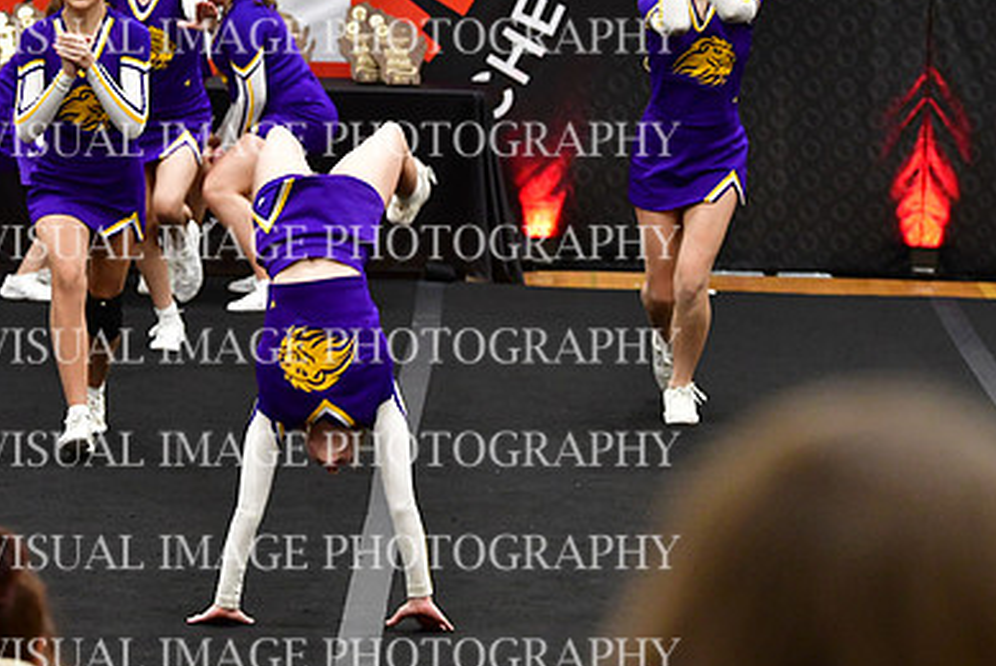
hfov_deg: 8.8
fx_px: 6479
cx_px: 310
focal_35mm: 234
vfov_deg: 5.9
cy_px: 191
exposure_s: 1/500
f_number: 3.5
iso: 5000
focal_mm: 105
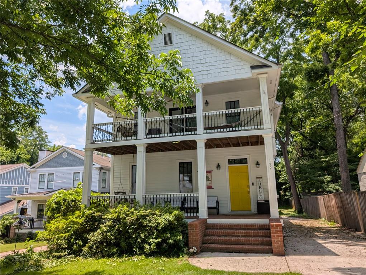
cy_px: 138
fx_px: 254
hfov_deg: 71.5
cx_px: 183
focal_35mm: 24
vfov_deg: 56.9
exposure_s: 1/1212
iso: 20
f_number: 1.68
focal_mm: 6.9
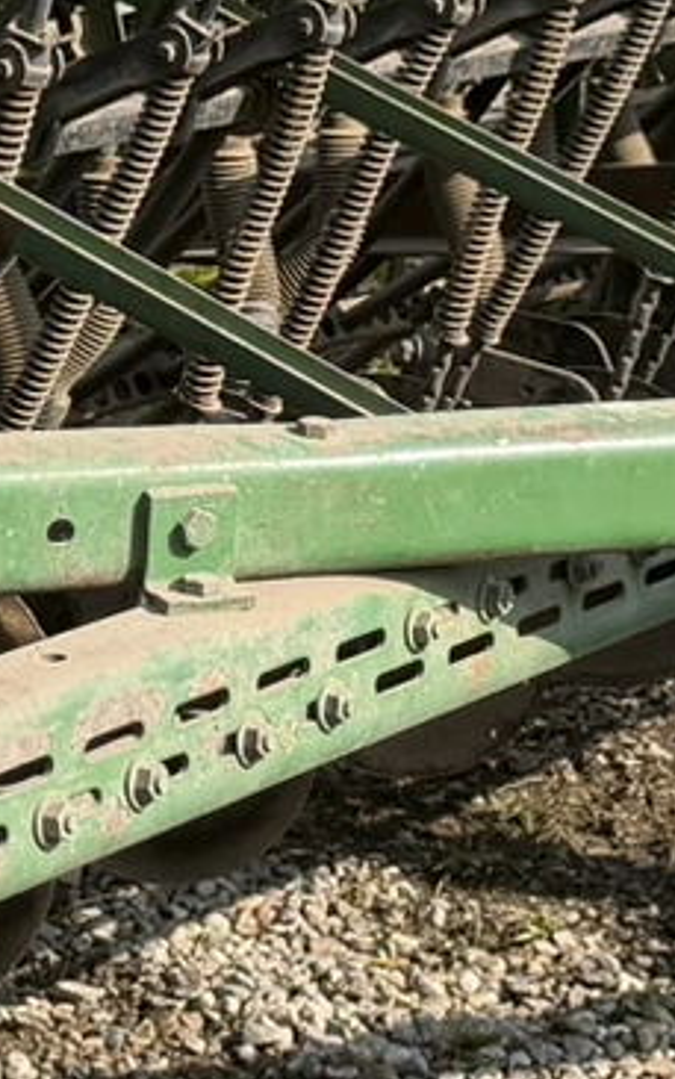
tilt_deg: -12.0
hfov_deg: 9.4
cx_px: 307
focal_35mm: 139
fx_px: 4088
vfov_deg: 15.0
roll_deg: +2.0
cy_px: 531
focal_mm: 6.76
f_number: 1.78
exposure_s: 1/1727
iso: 80
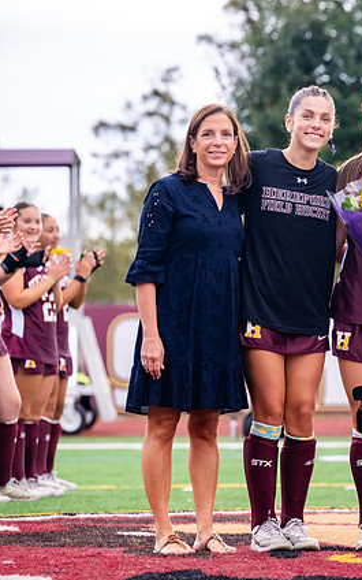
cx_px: 451
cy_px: 282
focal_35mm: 235
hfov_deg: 5.6
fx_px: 3709
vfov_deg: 8.9
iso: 2200
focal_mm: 140
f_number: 4.5
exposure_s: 1/640
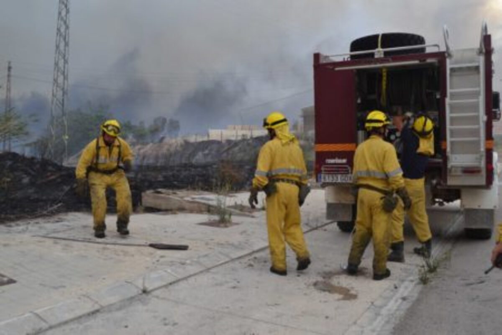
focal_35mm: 33
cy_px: 168
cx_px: 251
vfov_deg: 40.0
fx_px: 460
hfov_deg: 57.2
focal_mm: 22
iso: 200
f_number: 5.6
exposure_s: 1/125
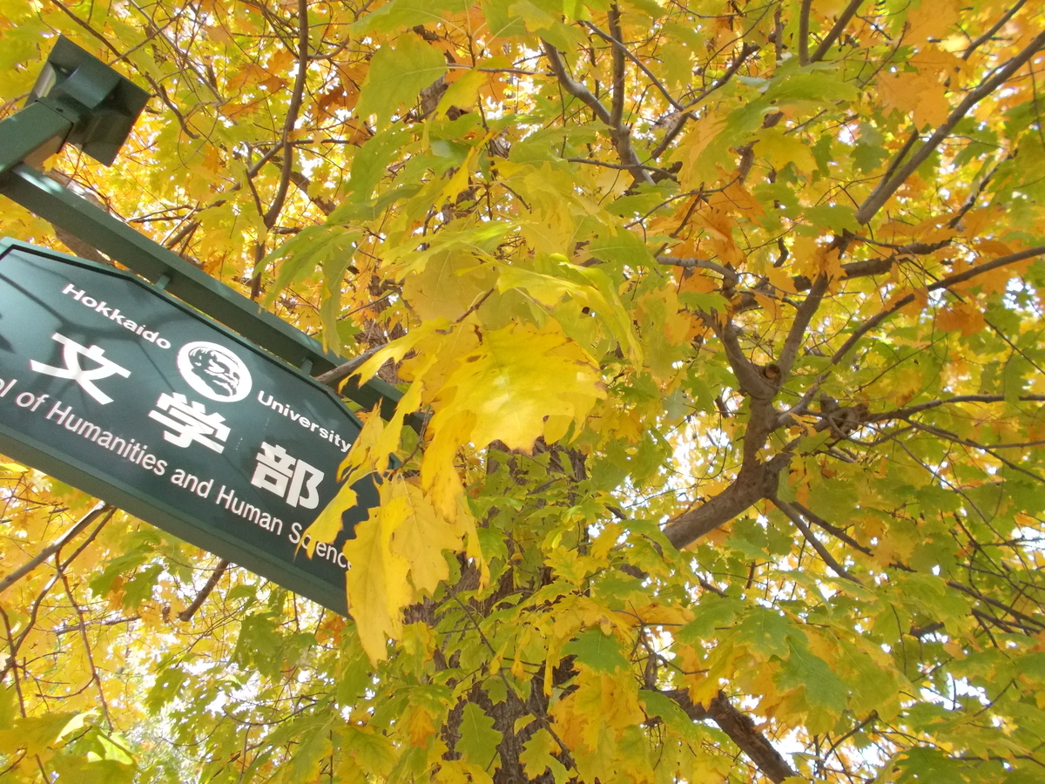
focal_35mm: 30
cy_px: 392
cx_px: 522
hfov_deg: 60.0
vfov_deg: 46.8
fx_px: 906
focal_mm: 5.3
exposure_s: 1/250
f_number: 3.4
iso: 360
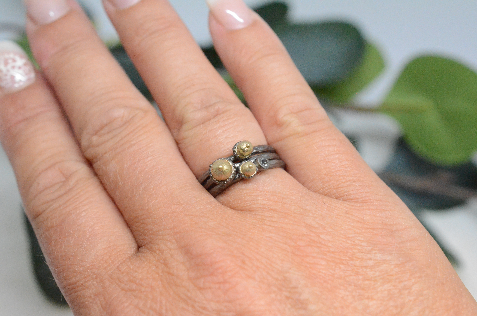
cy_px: 158
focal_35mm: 60
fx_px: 793
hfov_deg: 33.5
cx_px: 238
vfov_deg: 22.5
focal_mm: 40
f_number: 8
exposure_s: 1/800
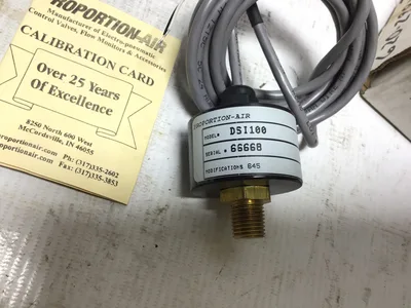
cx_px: 206
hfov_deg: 58.4
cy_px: 154
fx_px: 368
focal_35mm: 31
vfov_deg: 45.4
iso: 32
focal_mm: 3.3
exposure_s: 1/120
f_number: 2.4
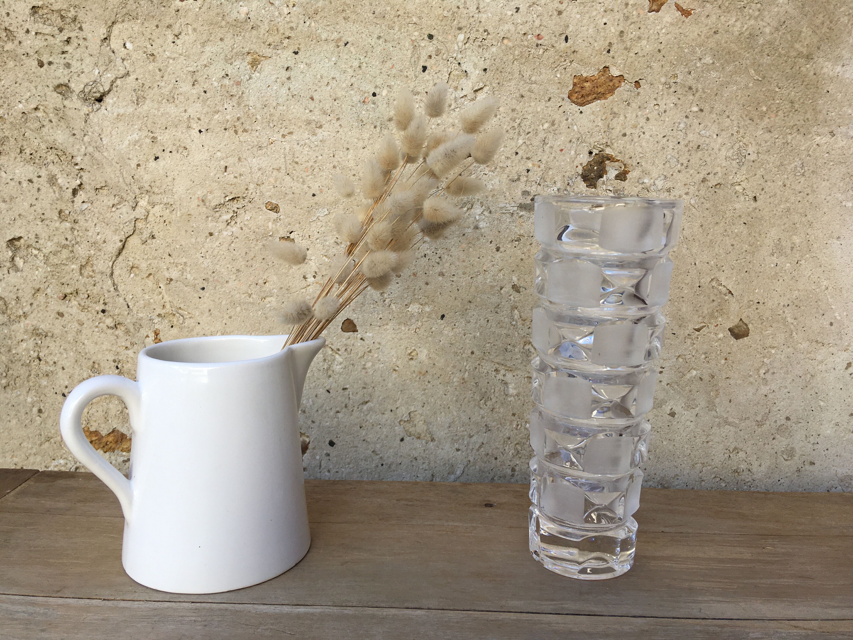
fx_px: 715
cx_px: 426
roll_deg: -0.7
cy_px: 320
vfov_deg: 48.2
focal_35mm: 29
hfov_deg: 61.7
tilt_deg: -9.3
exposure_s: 1/279
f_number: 2.2
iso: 25
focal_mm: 4.15
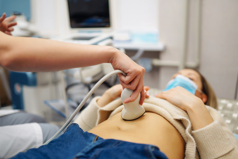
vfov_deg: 36.0
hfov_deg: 51.9
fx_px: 245
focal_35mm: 37
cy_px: 82
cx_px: 114
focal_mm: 35
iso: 320
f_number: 1.4
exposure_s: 1/500
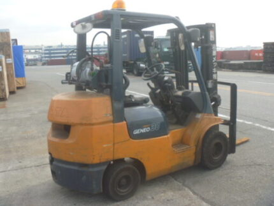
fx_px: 277
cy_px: 103
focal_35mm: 35
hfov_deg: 52.6
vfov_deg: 40.7
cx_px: 137
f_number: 4.5
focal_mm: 6.3
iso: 80
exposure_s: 1/160
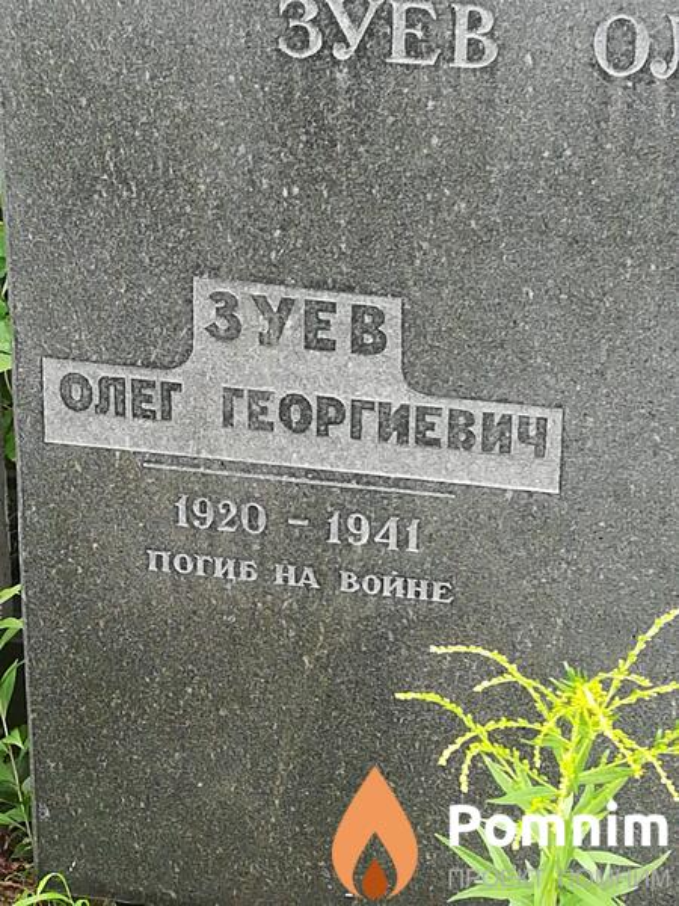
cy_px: 453
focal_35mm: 98
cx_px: 340
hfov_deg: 15.1
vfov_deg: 20.0
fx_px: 2563
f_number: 2.2
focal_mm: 3.83
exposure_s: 1/60
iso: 64
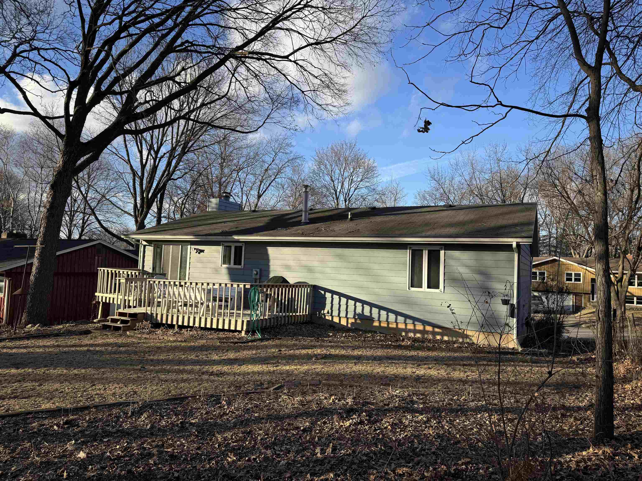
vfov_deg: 56.8
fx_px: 445
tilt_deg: +3.6
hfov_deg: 71.6
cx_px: 321
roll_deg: -1.5
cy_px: 240
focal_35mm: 24
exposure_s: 1/1980
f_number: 1.78
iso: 80
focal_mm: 6.76
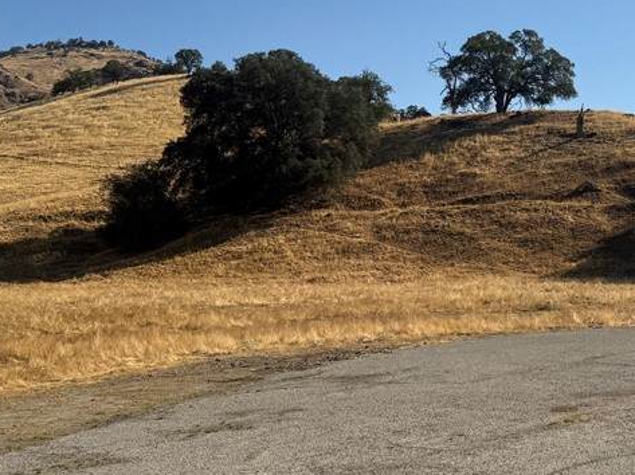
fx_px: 953
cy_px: 125
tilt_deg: +9.1
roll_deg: +0.4
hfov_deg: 35.7
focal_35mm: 52
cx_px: 506
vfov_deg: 27.6
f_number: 1.78
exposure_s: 1/8130
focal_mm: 6.76
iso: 80
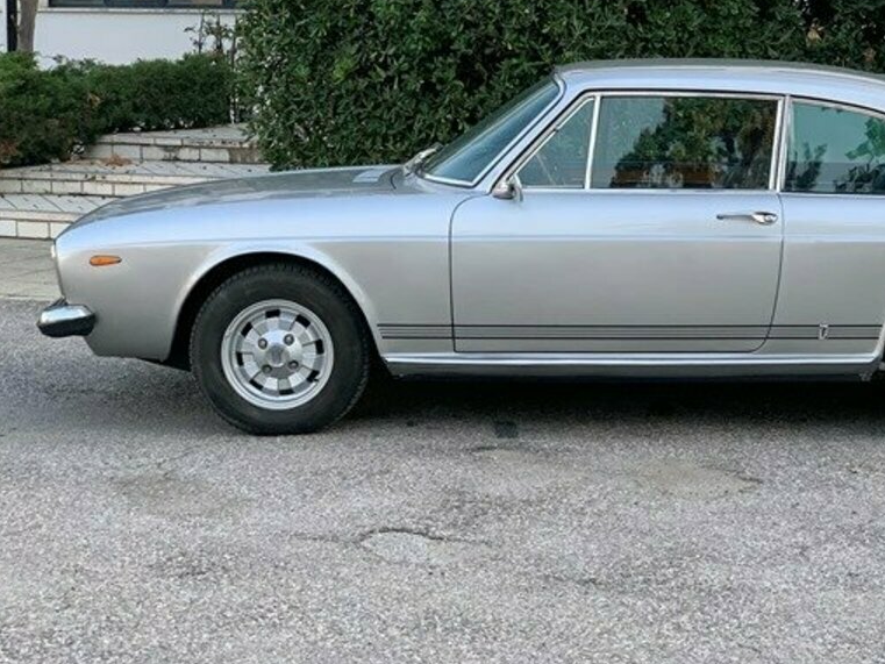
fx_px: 2097
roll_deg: -0.7
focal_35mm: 82
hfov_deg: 23.6
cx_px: 677
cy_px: 194
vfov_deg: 17.9
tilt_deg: -4.6
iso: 50
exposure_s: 1/122
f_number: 2.4
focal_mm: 6
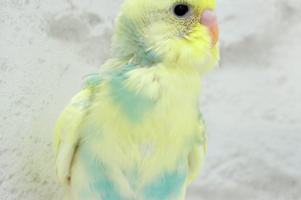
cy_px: 90
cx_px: 152
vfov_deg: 17.9
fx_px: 635
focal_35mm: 76
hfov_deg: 26.7
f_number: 1.6
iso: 50
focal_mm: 5.96
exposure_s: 1/100
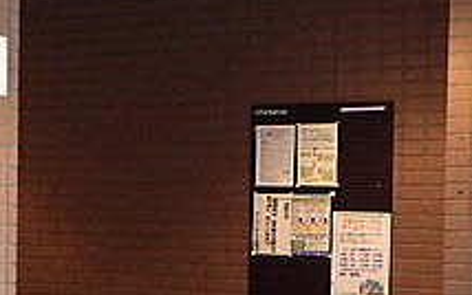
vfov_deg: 13.7
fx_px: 1223
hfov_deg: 21.8
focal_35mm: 95
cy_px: 264
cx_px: 243
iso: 160
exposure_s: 1/30
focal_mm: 5.5
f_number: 2.3
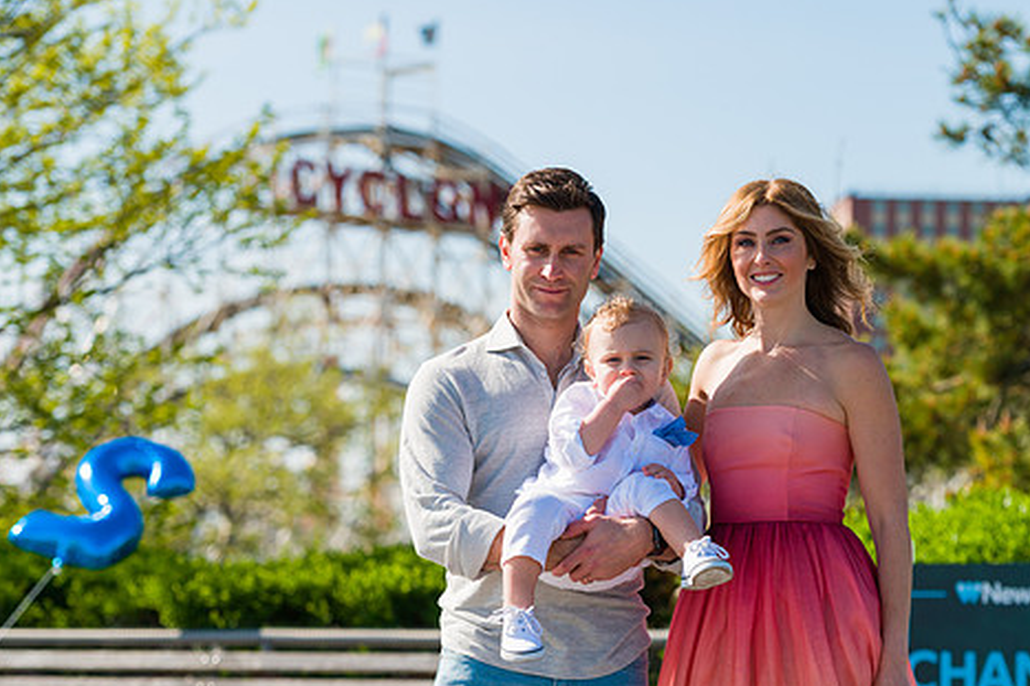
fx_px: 3975
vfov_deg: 9.9
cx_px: 580
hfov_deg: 14.8
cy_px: 401
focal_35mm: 139
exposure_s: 1/2000
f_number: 5
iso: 200
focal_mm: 112
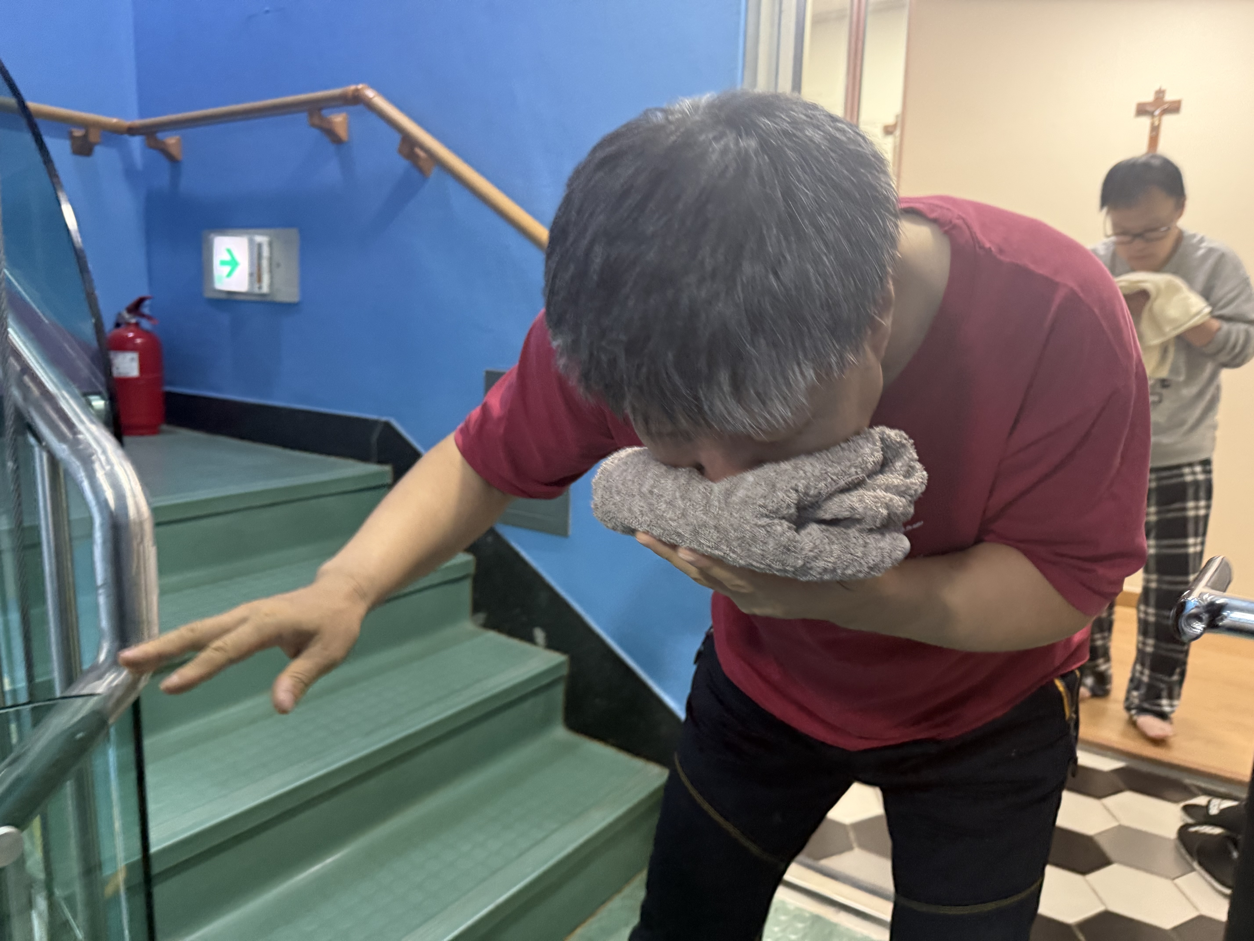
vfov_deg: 56.8
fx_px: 869
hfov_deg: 71.6
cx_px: 627
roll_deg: -1.0
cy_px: 470
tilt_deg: -2.3
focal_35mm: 24
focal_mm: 6.76
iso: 400
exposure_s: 1/60
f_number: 1.78
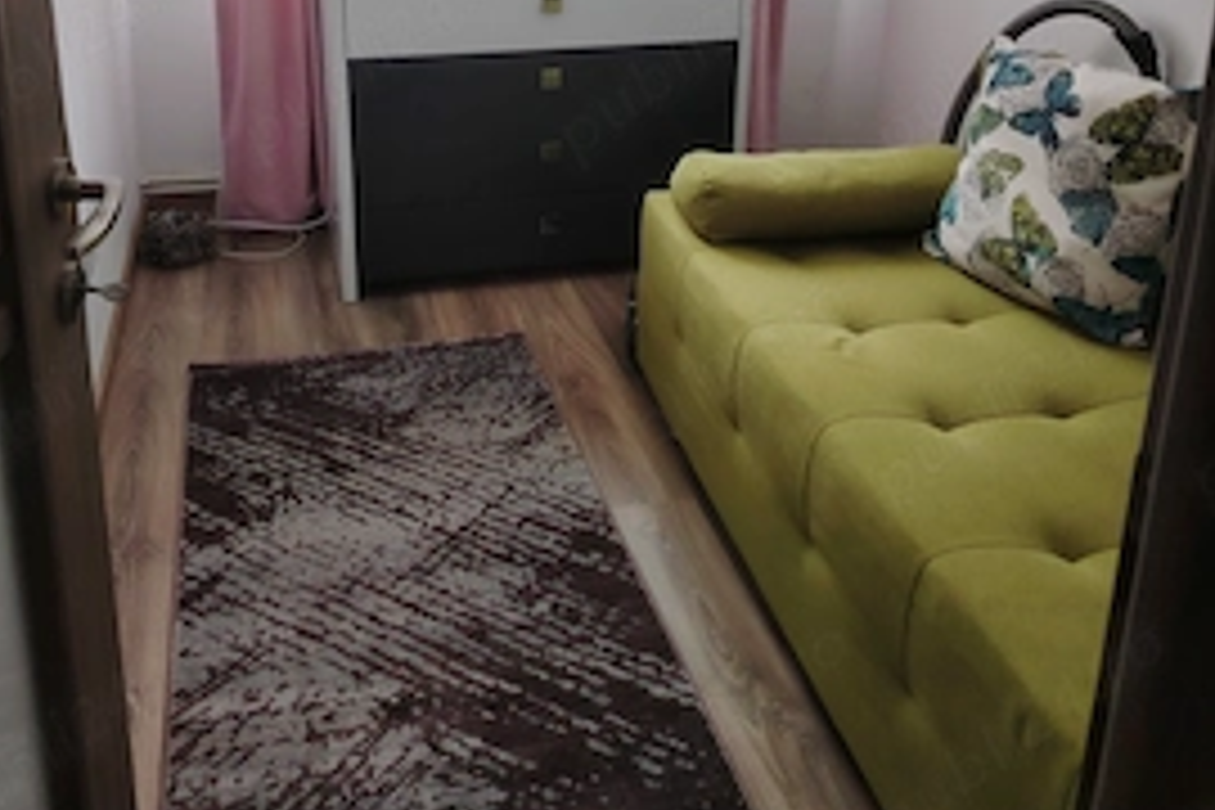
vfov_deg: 34.4
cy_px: 122
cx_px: 544
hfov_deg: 51.8
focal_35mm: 37
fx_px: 1249
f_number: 1.75
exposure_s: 1/100
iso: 284
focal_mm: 5.25
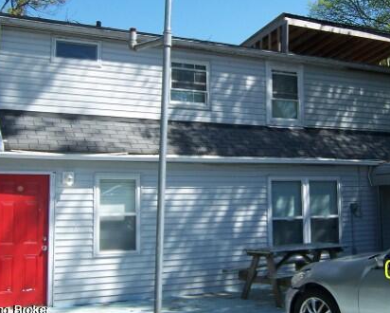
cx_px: 232
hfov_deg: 37.2
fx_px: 577
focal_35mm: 50
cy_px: 102
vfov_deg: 30.0
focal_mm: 5.5
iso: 80
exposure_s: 1/500
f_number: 3.4
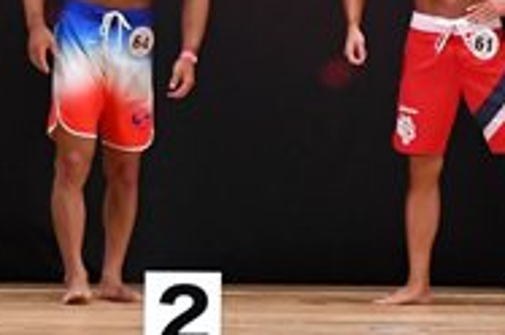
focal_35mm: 511
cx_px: 747
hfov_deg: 4.0
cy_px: -5
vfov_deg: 2.7
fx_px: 7156
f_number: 5.6
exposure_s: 1/400
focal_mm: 82
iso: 3200
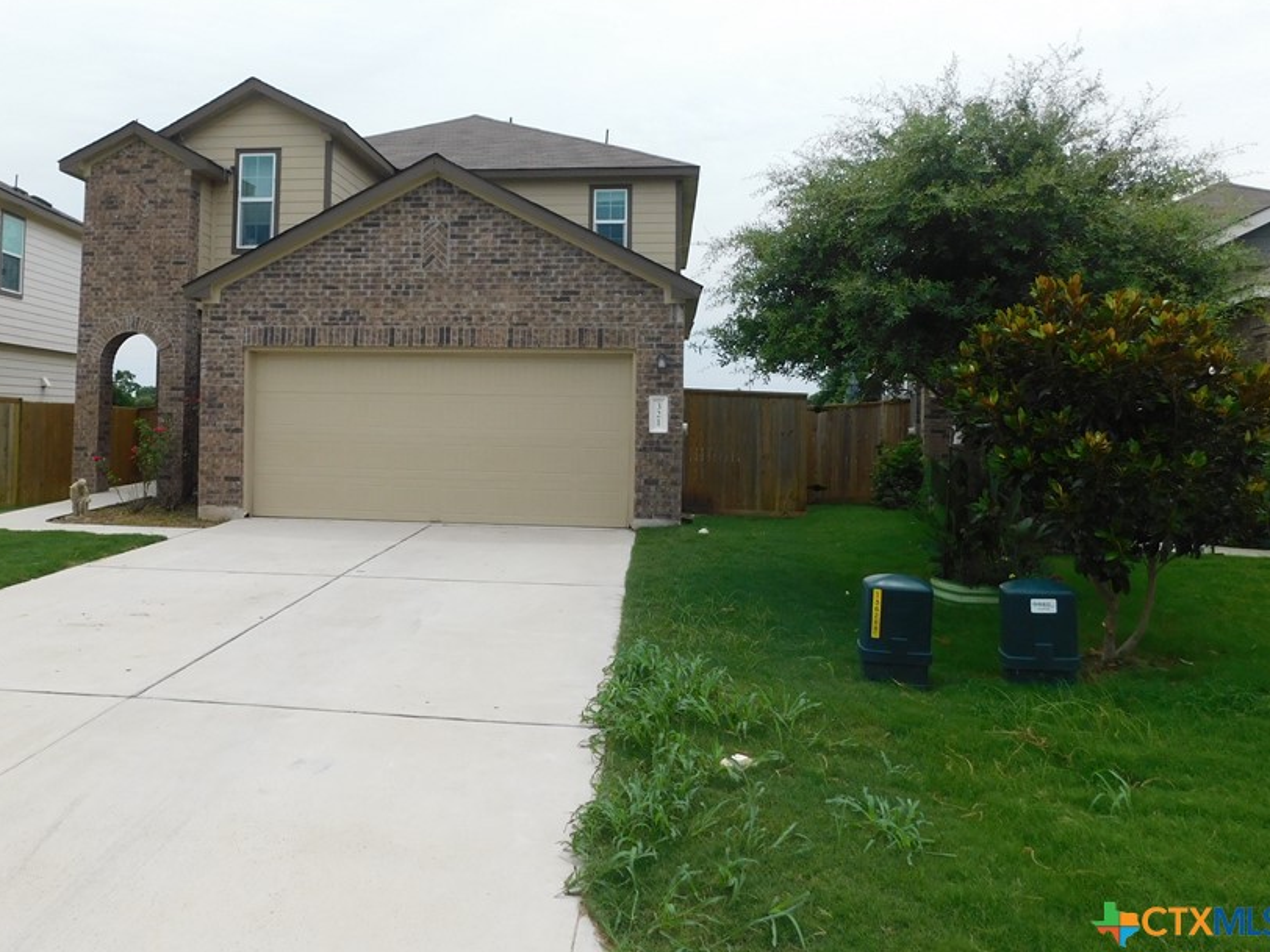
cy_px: 378
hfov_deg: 61.2
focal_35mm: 29
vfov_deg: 47.9
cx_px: 519
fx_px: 1064
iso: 125
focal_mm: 4
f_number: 6
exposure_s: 1/500
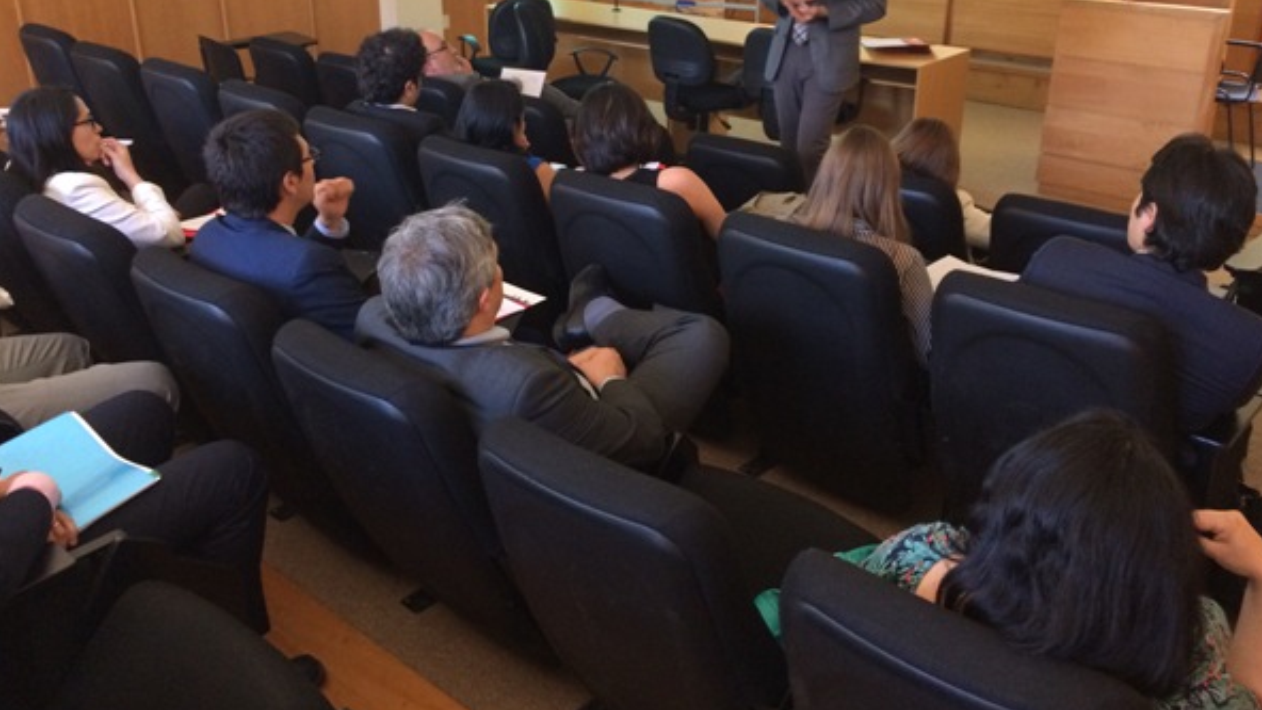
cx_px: 633
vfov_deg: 36.4
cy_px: 256
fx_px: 1071
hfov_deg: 61.0
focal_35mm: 32
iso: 250
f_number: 2.2
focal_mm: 4.15
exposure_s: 1/33
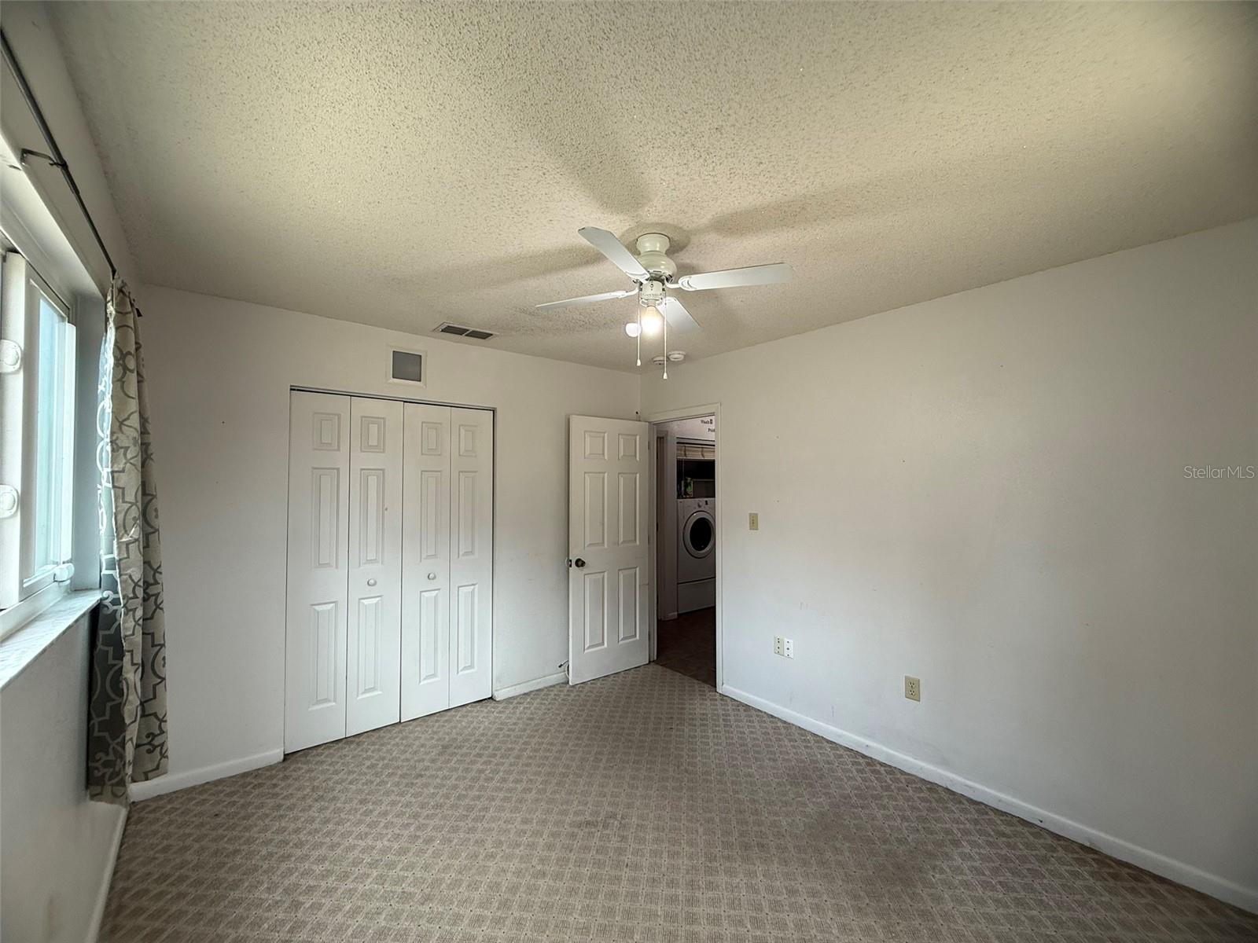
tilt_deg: +2.6
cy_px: 472
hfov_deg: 102.1
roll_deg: -0.4
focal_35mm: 14
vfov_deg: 85.7
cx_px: 629
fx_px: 509
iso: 125
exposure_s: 1/120
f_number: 2.2
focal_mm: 2.22
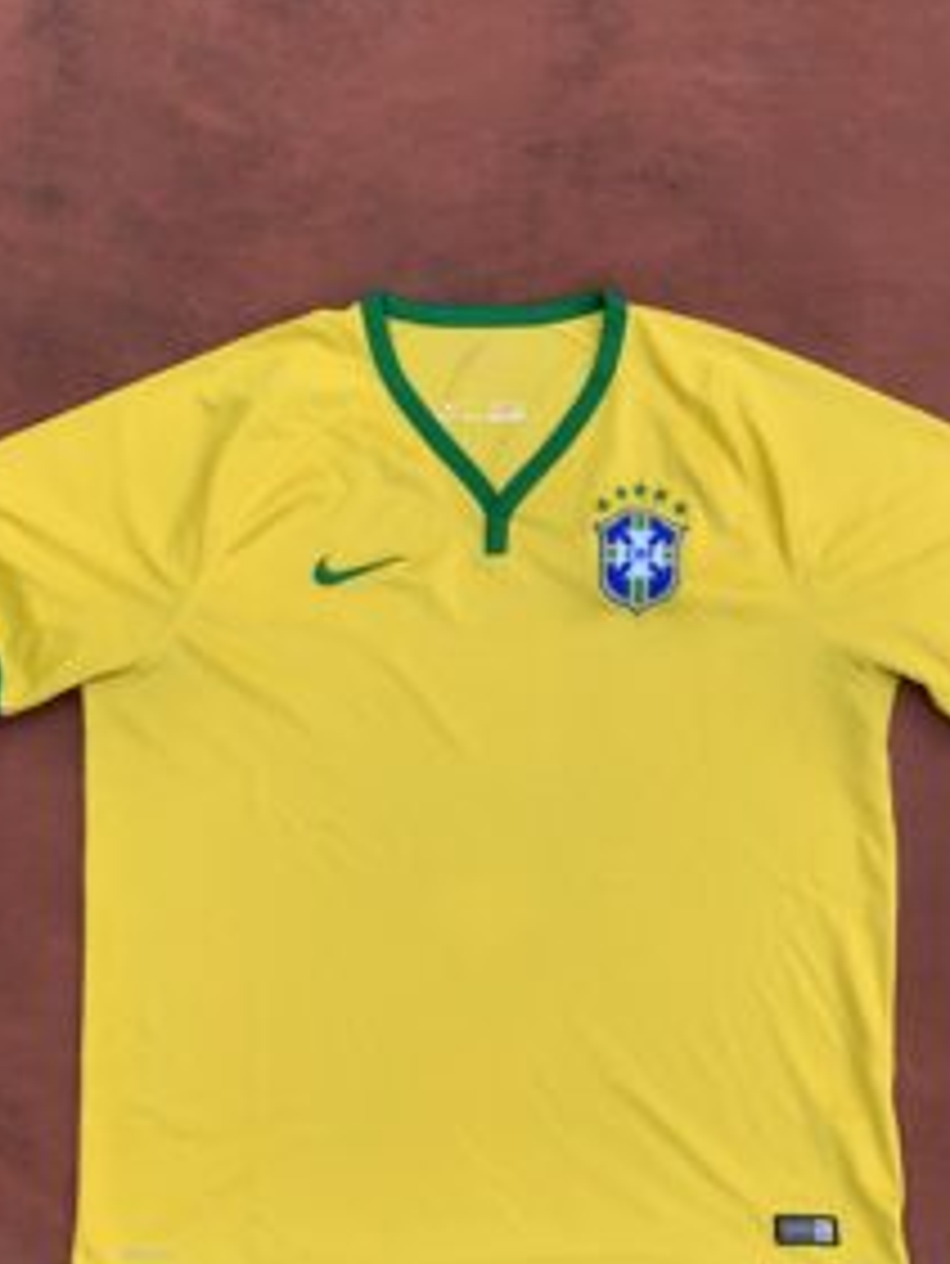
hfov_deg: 38.7
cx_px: 482
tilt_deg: -84.5
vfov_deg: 49.6
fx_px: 1353
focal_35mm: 37
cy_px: 801
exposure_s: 1/122
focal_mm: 4.25
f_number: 1.8
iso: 25
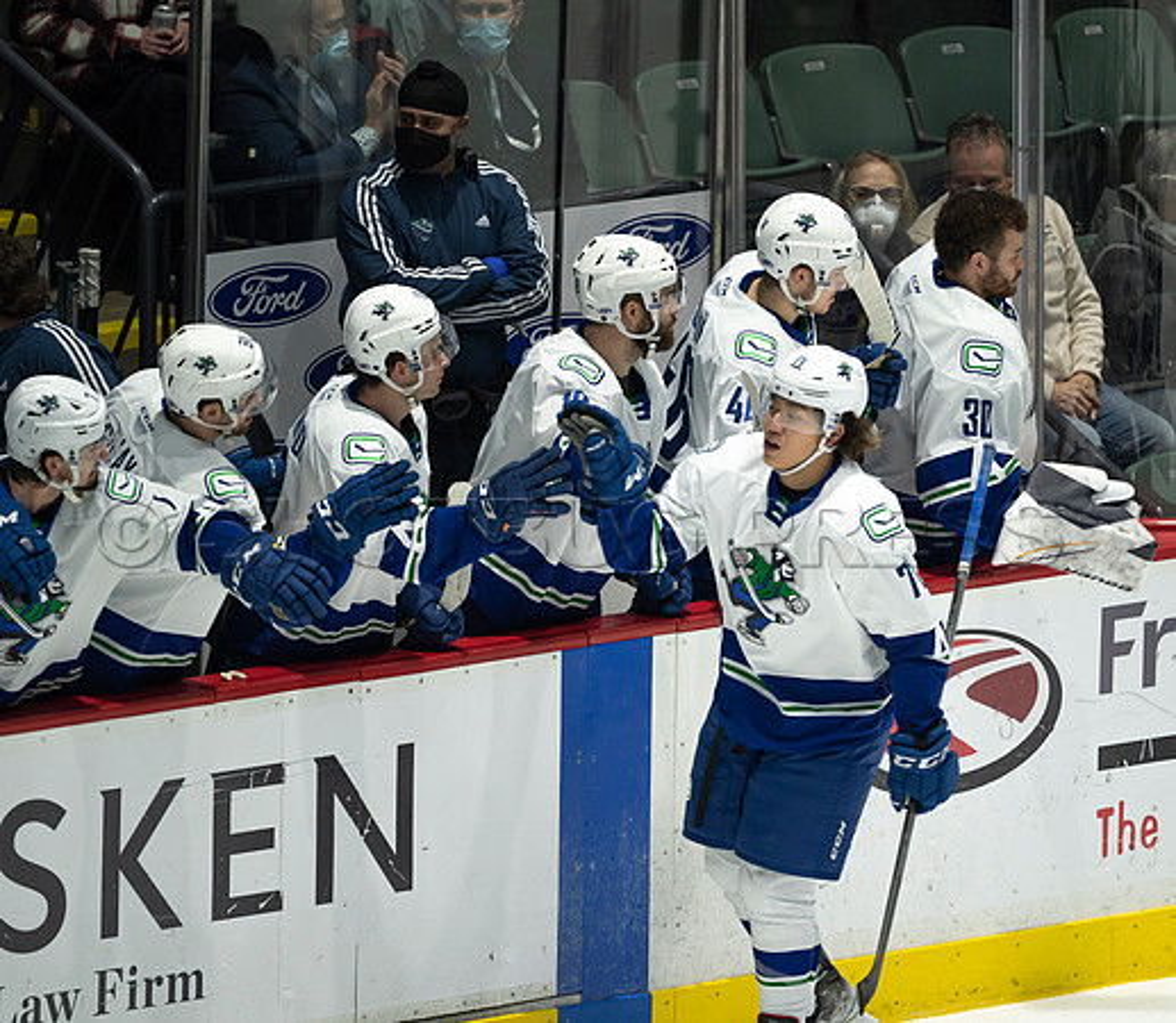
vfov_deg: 2.3
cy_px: 512
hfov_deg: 2.6
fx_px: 25593
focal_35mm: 710
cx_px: 768
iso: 1600
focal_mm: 600
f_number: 4
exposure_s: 1/640
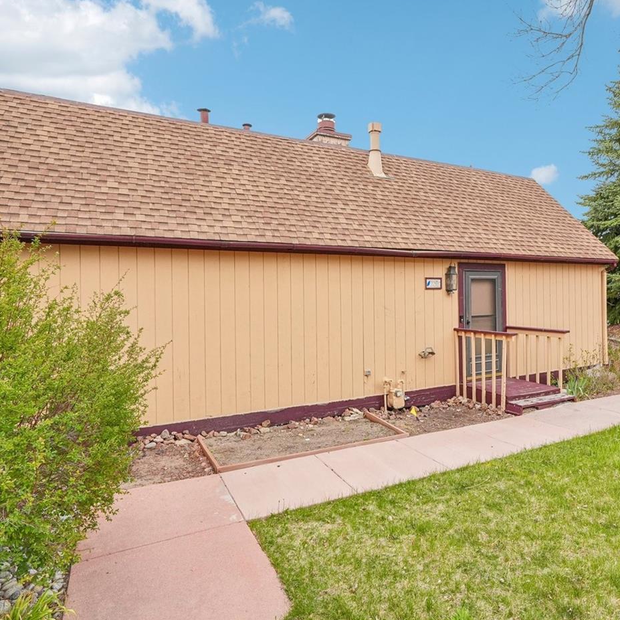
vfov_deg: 69.6
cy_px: 292
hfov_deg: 68.9
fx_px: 446
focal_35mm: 22
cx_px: 374
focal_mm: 10
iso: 800
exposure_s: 1/400
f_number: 8
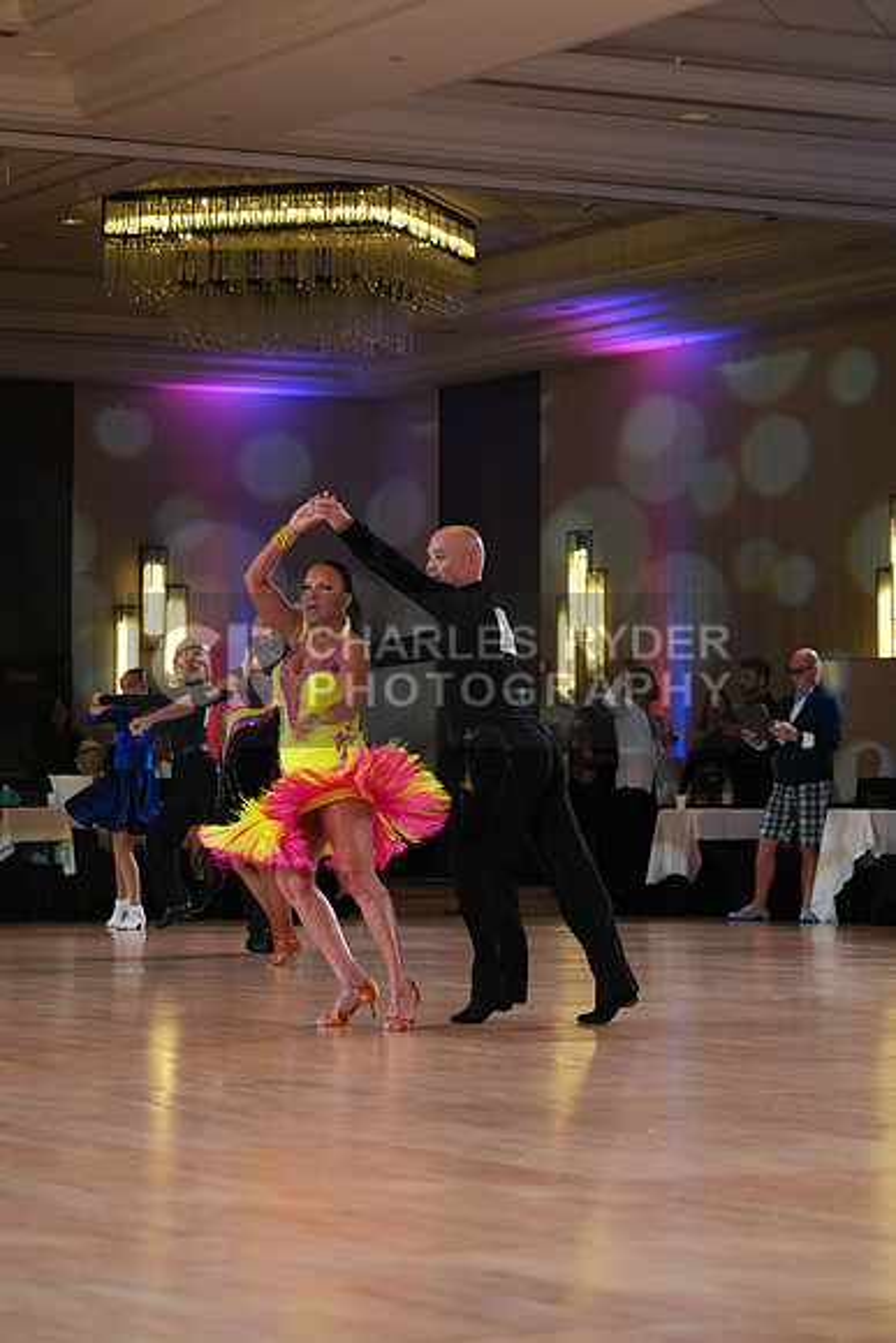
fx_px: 3917
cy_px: 672
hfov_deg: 13.0
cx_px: 448
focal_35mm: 105
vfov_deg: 19.5
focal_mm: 105
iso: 1600
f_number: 5
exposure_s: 1/200
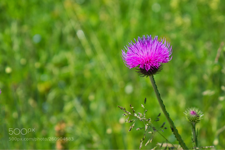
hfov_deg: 24.6
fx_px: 516
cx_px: 112
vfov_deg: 16.6
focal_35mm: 82
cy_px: 75
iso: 100
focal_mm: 55
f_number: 5.6
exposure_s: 1/400
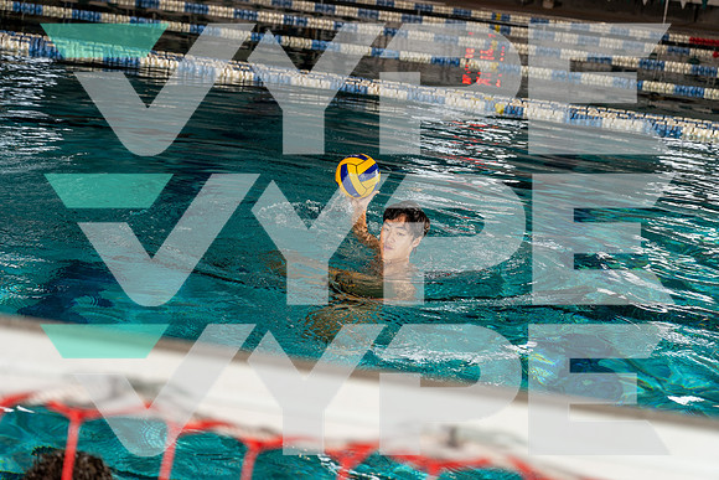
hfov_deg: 29.6
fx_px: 1358
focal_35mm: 68
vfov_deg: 20.0
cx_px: 360
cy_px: 240
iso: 100
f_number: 4
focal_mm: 68
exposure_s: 1/250
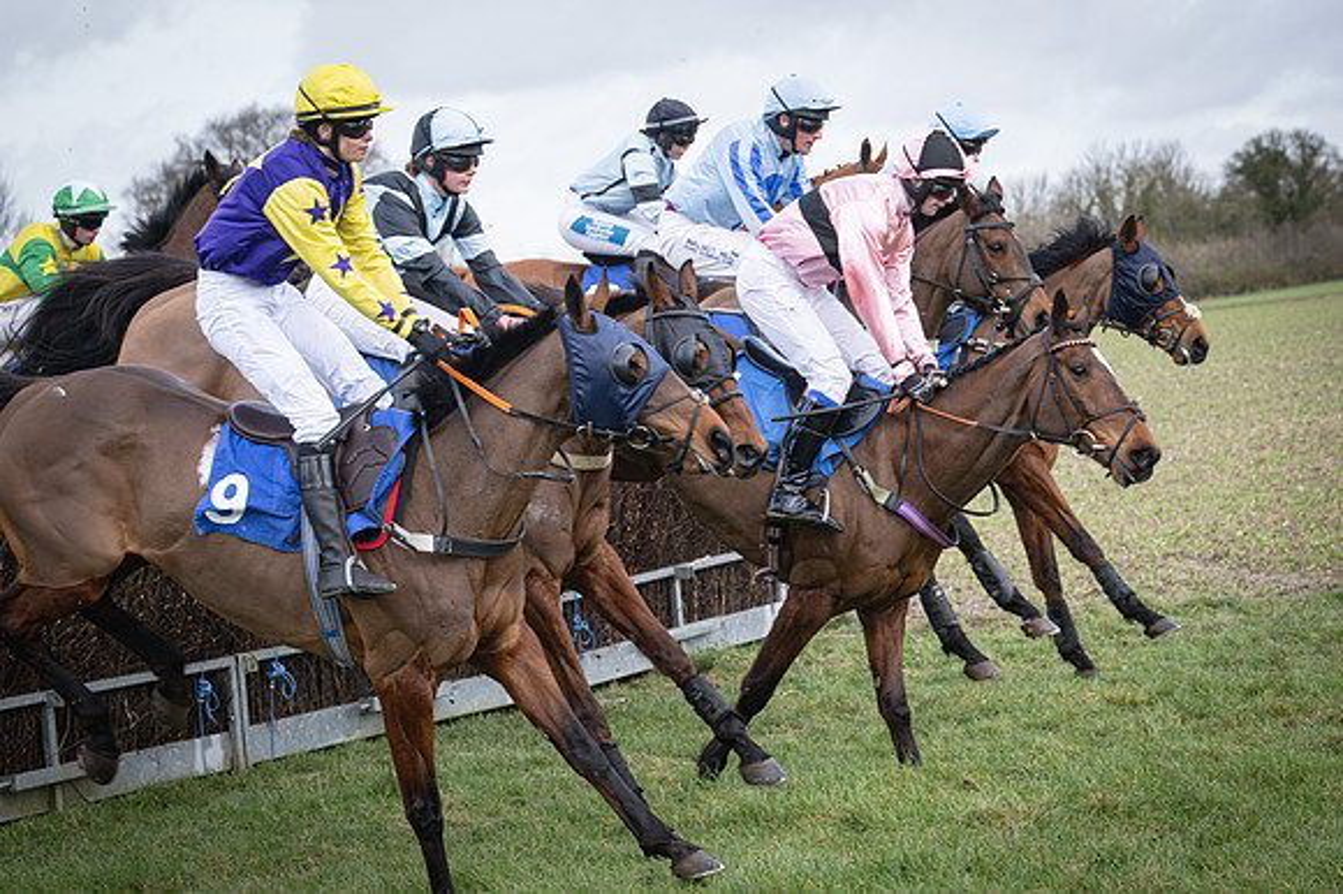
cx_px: 705
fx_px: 4116
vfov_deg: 12.4
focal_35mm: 110
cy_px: 425
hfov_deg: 18.5
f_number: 4
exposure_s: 1/1000
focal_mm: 70
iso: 400
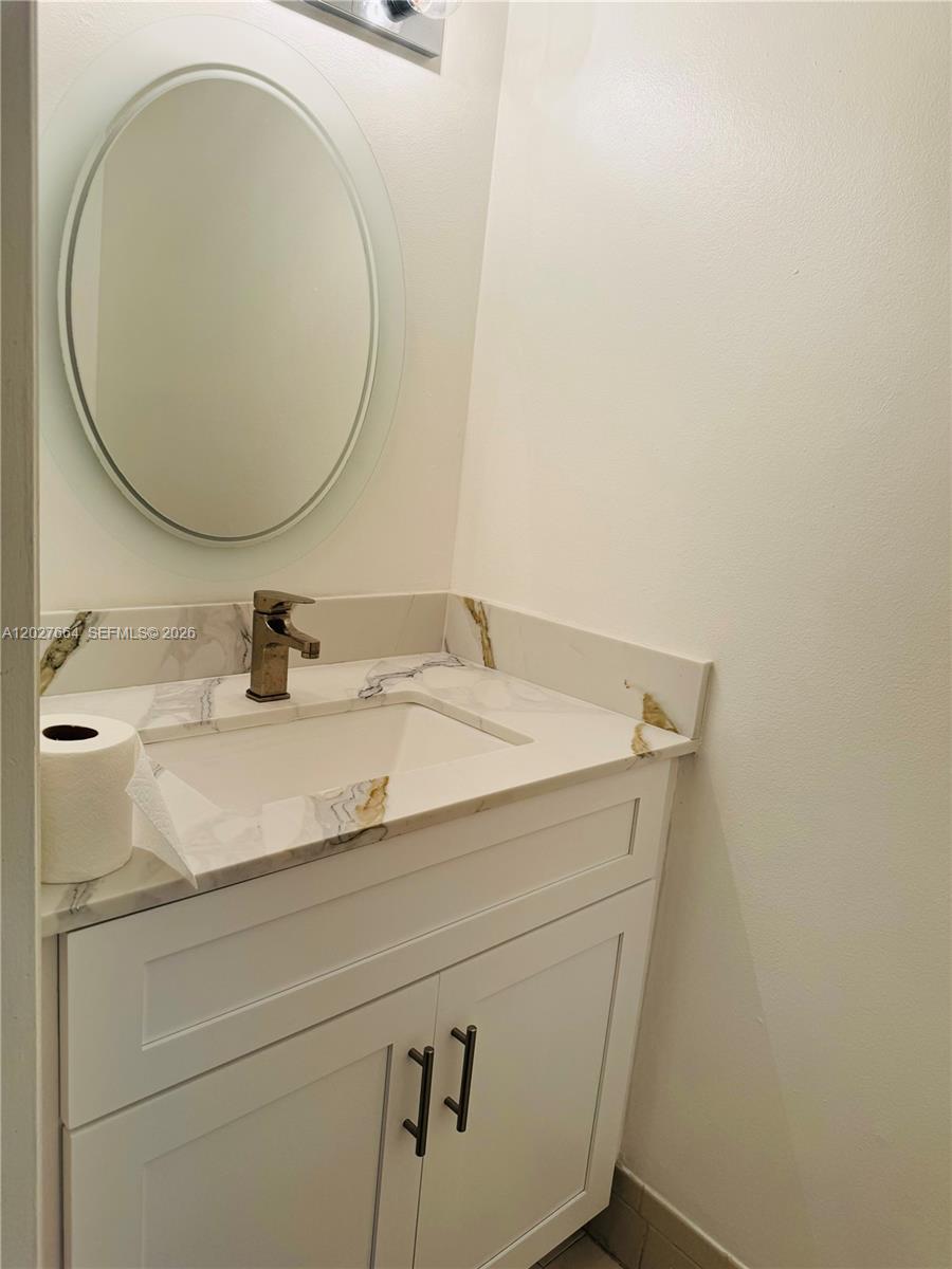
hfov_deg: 56.8
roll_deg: -4.8
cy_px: 634
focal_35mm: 24
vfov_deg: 71.6
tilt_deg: -13.7
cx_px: 476
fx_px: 880
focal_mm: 6.76
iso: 80
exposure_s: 1/340
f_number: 1.78
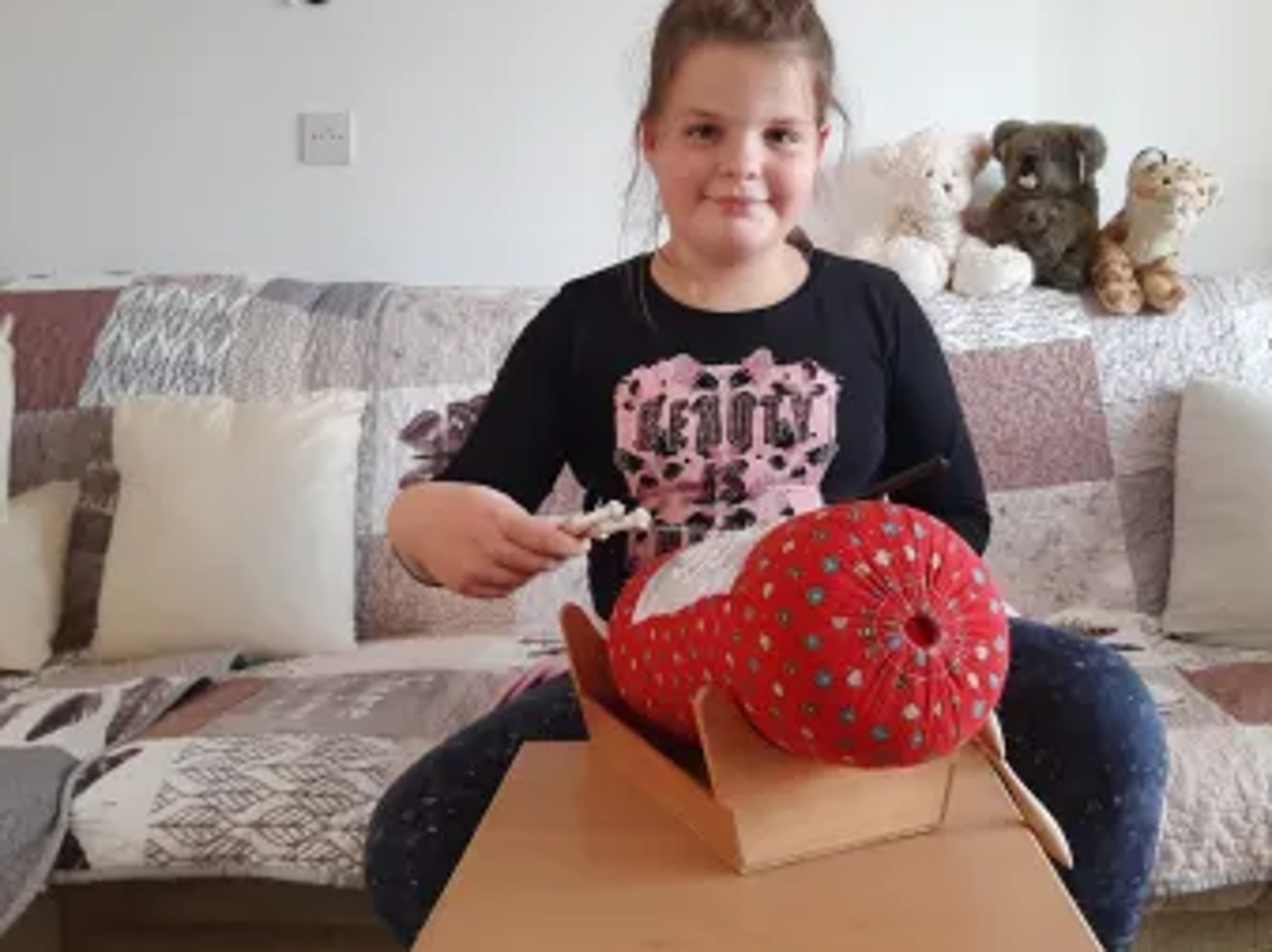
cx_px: 689
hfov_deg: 56.8
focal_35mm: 32
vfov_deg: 44.1
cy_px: 440
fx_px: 1175
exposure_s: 1/50
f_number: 1.7
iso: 80
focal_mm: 3.93
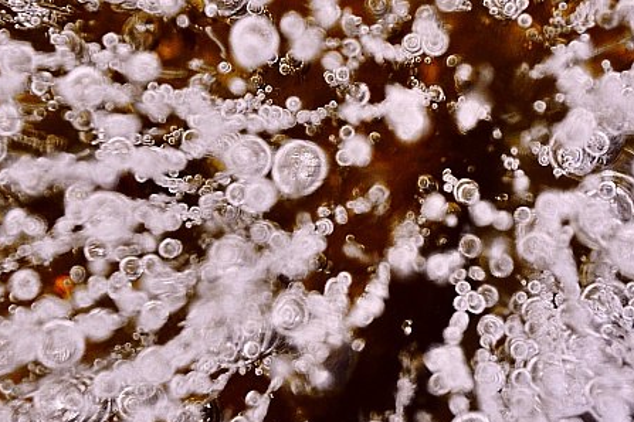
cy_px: 163
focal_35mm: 120
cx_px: 417
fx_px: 2116
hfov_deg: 17.0
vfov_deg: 11.4
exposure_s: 1
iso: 200
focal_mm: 35
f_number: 18
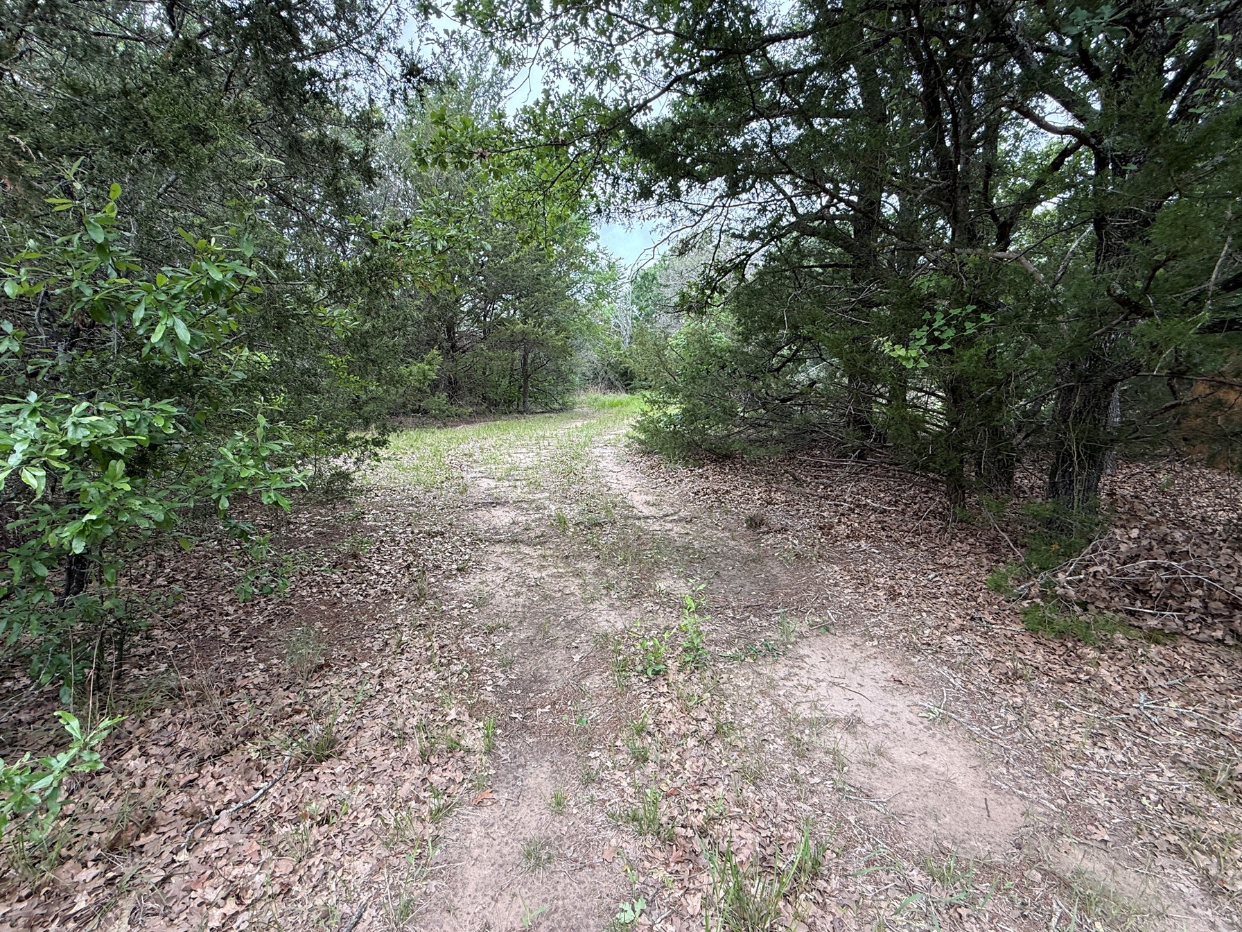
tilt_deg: -7.4
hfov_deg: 94.5
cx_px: 606
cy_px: 478
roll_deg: +0.4
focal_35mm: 16
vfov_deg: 78.1
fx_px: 574
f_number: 2.2
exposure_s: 1/265
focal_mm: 2.22
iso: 50
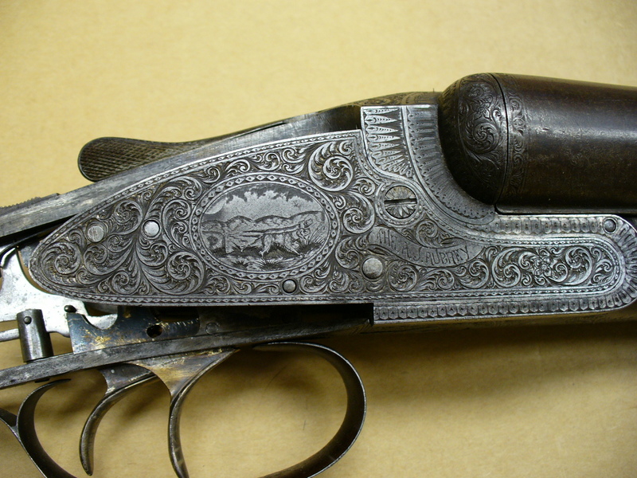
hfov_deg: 50.1
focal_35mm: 37
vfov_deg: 38.7
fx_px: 681
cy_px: 239
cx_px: 318
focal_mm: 6.1
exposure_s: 1/30
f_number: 2.8
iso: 100
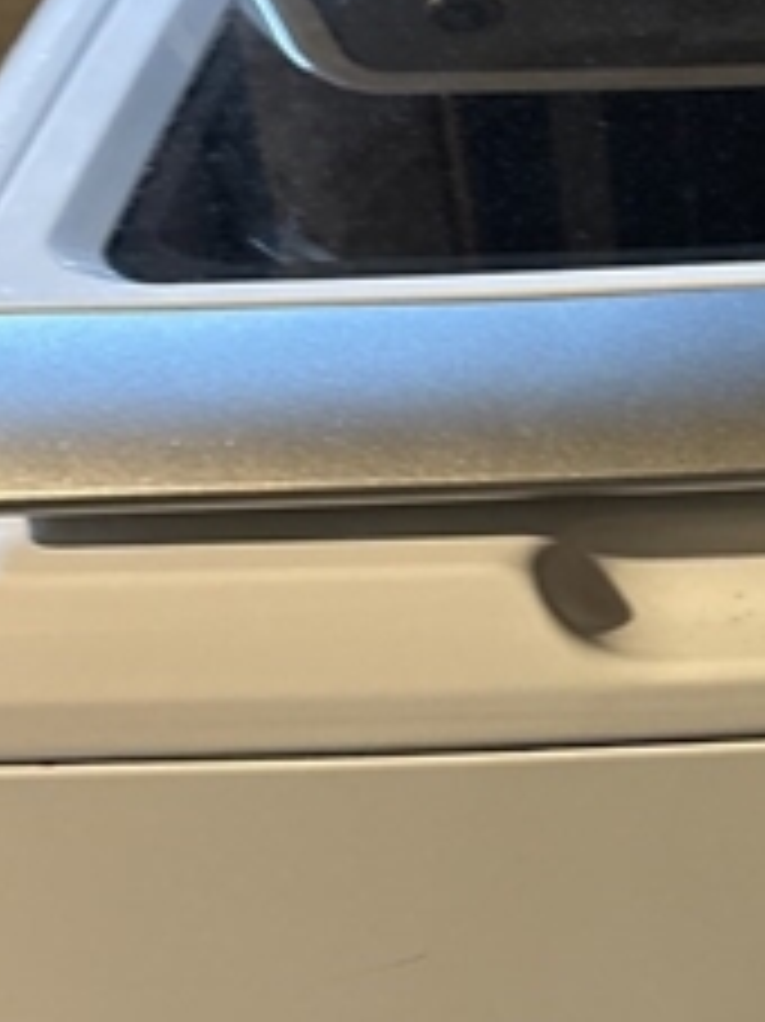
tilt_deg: -34.8
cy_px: 810
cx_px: 954
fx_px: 2595
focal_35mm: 88
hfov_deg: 16.0
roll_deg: +1.9
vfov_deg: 22.0
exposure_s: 1/40
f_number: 1.6
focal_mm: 5.96
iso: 500
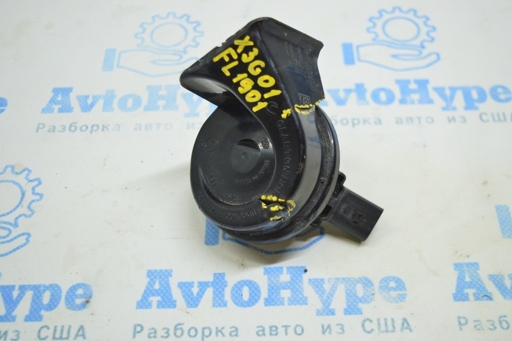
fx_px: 661
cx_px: 256
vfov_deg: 28.9
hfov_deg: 42.4
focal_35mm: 46
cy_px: 170
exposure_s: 1/40
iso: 400
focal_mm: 31
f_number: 4.2
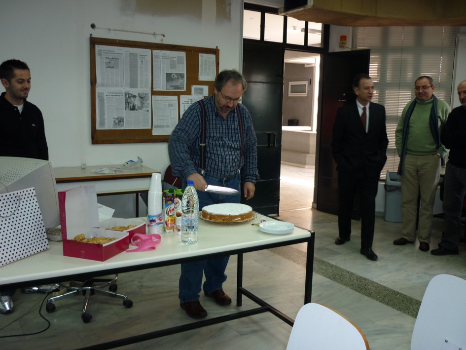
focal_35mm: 33
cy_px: 175
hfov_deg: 55.3
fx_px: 444
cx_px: 233
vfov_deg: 43.0
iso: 100
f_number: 2.8
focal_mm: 5.5
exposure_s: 1/30
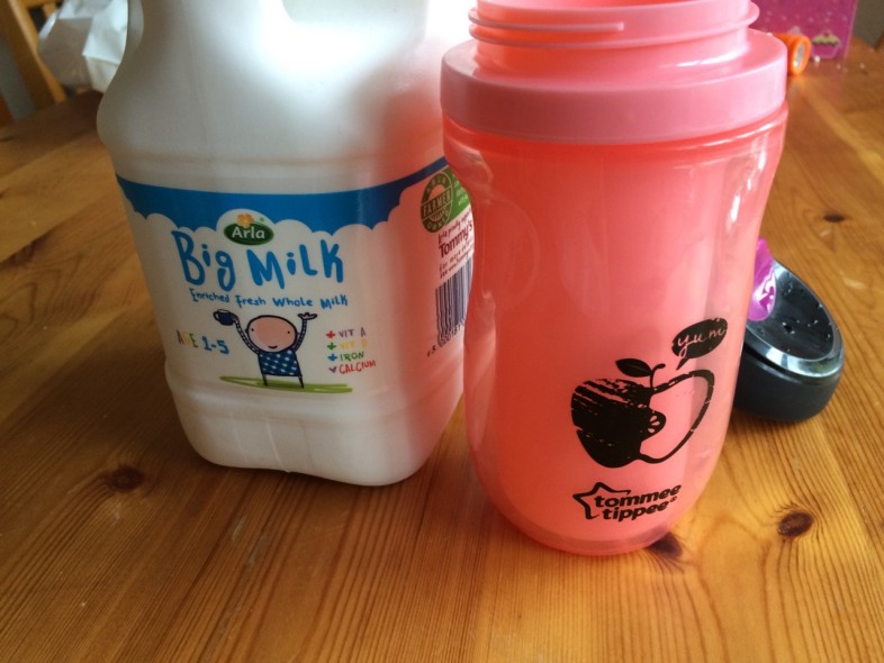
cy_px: 332
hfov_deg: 61.6
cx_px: 442
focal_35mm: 29
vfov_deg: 48.3
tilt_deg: -31.3
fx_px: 741
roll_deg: +4.1
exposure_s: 1/30
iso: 125
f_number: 2.2
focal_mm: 4.15
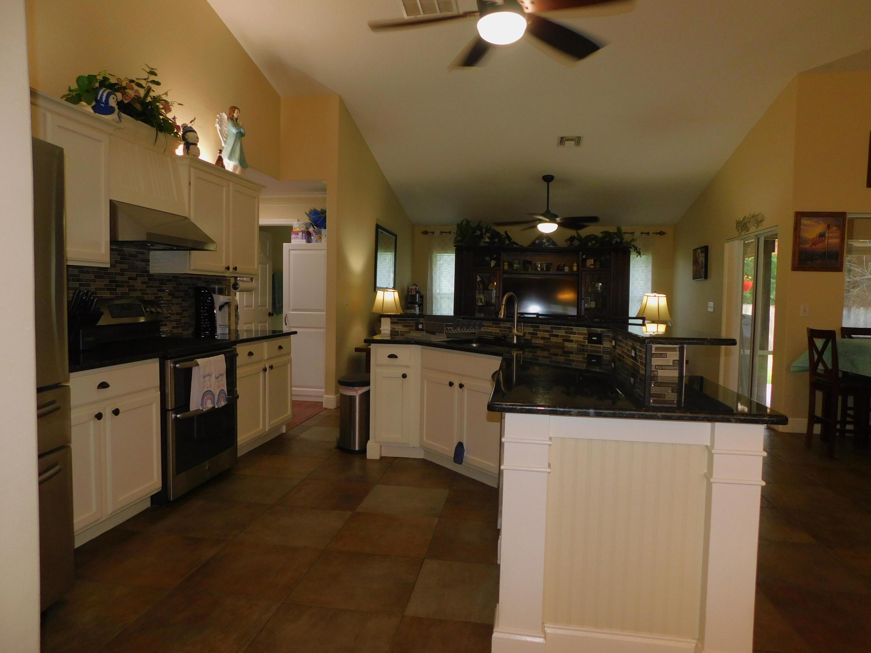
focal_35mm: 23
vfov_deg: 58.9
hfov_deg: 73.9
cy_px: 326
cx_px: 436
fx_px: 579
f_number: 3
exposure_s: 1/30
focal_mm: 4
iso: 200
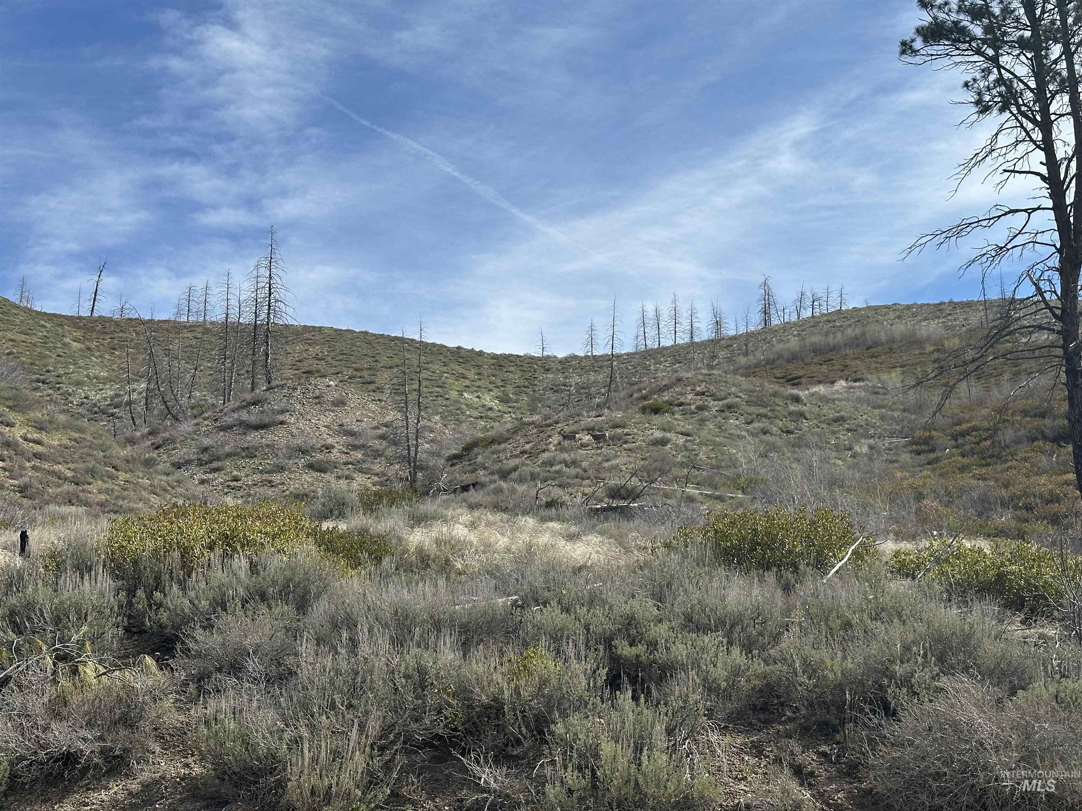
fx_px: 1500
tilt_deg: +12.5
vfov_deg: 30.3
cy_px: 406
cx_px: 541
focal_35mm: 48
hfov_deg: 39.7
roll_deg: +0.6
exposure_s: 1/4367
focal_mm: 6.86
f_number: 1.78
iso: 64
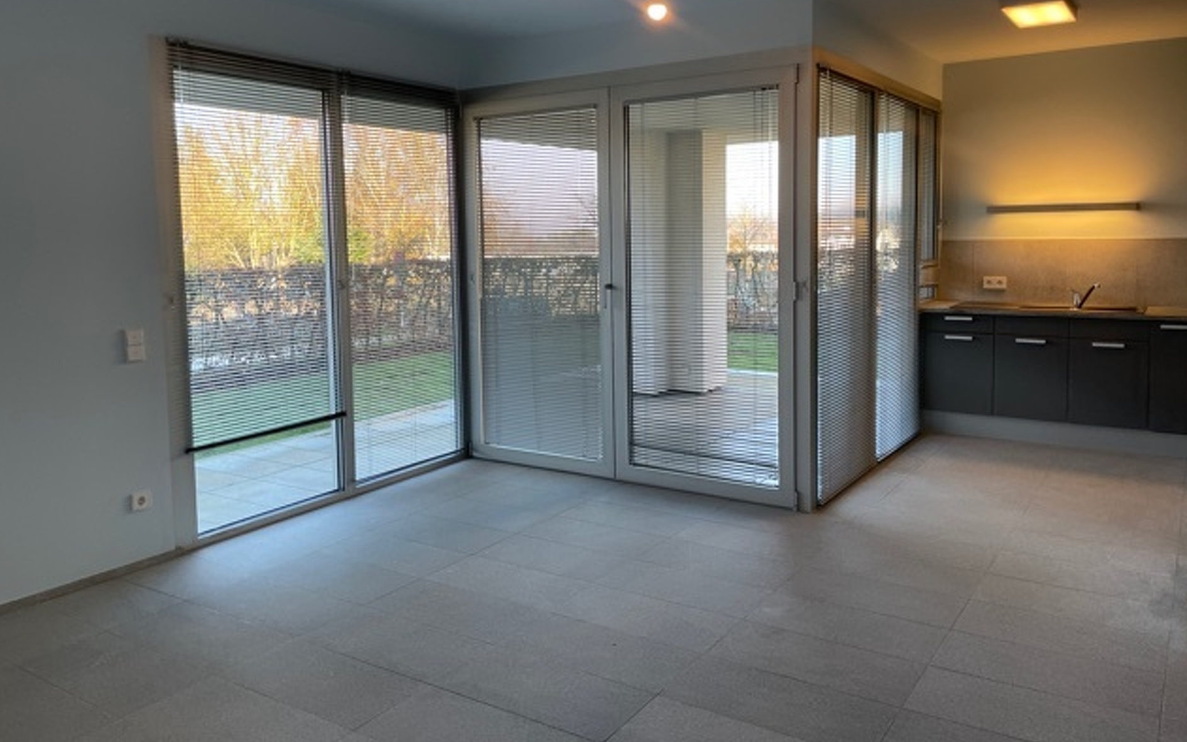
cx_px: 594
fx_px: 906
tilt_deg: -3.5
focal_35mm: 28
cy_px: 305
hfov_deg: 66.5
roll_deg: +1.2
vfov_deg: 44.4
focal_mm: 4.2
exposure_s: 1/100
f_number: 1.6
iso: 32
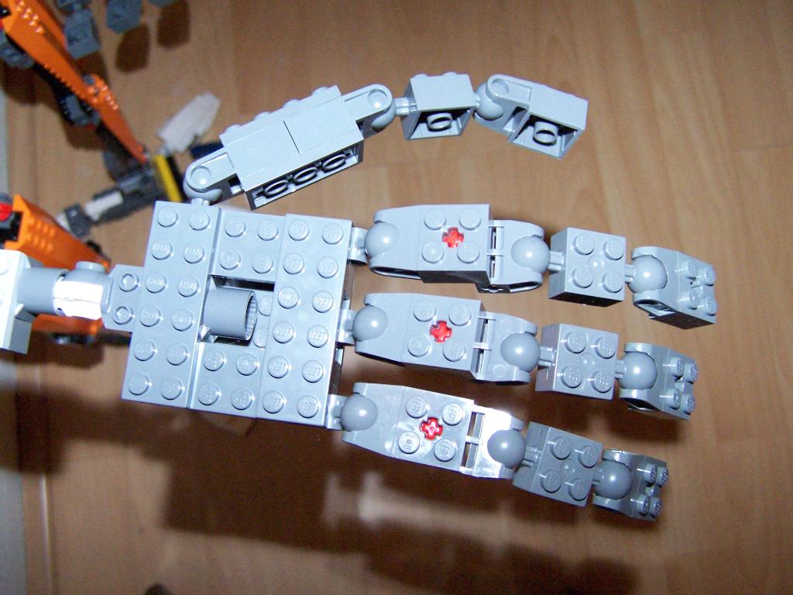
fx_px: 871
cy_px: 298
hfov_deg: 49.0
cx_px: 396
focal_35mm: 38
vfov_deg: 37.7
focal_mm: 6.3
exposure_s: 1/45
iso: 400
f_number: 3.2
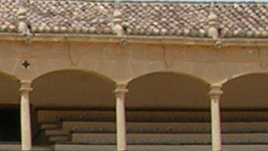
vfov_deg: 4.5
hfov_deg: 7.8
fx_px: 1897
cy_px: 316
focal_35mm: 267
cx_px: -259
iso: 50
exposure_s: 1/513
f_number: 4.9
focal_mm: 5.7
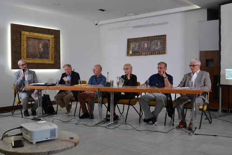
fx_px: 242
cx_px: 116
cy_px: 78
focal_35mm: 38
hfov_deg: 51.3
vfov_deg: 35.5
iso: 400
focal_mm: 25
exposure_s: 1/15
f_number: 4
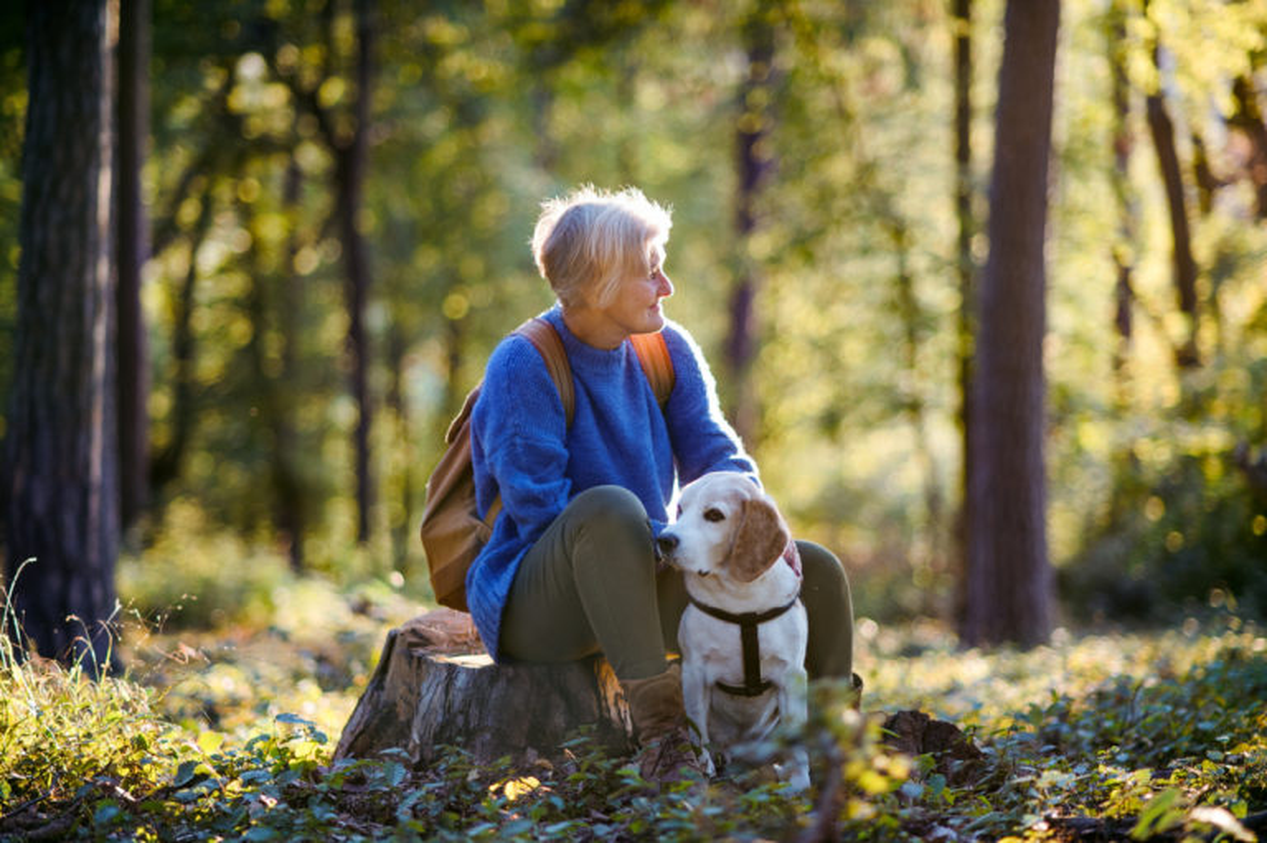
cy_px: 422
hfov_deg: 23.9
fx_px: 2989
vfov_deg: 16.1
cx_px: 634
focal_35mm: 85
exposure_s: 1/500
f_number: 1.8
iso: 640
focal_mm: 85
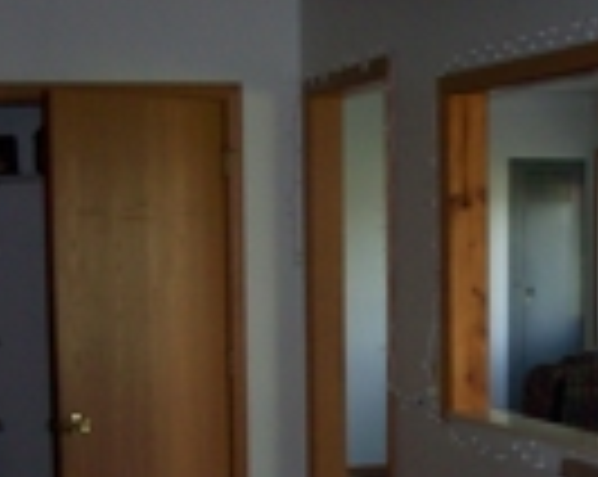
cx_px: 396
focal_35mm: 106
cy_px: 436
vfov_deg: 14.3
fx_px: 1873
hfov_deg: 18.1
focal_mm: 6
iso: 80
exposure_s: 1/64
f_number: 2.7
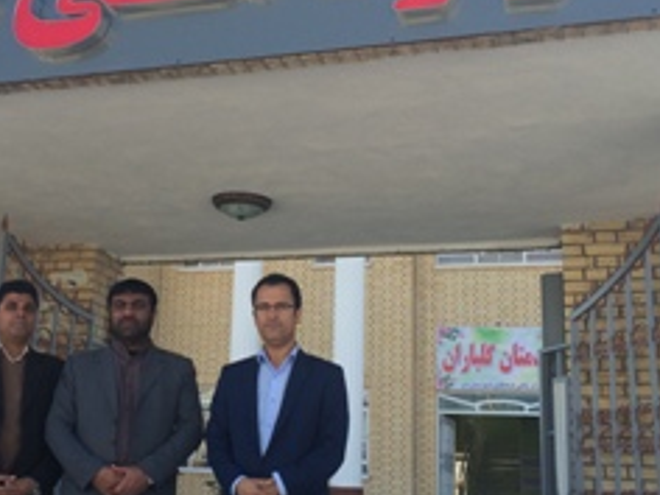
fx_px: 1049
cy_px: 232
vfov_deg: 26.6
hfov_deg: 34.6
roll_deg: -1.6
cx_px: 218
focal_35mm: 55
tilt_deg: +13.3
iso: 32
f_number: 2.2
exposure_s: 1/695
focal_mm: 4.15
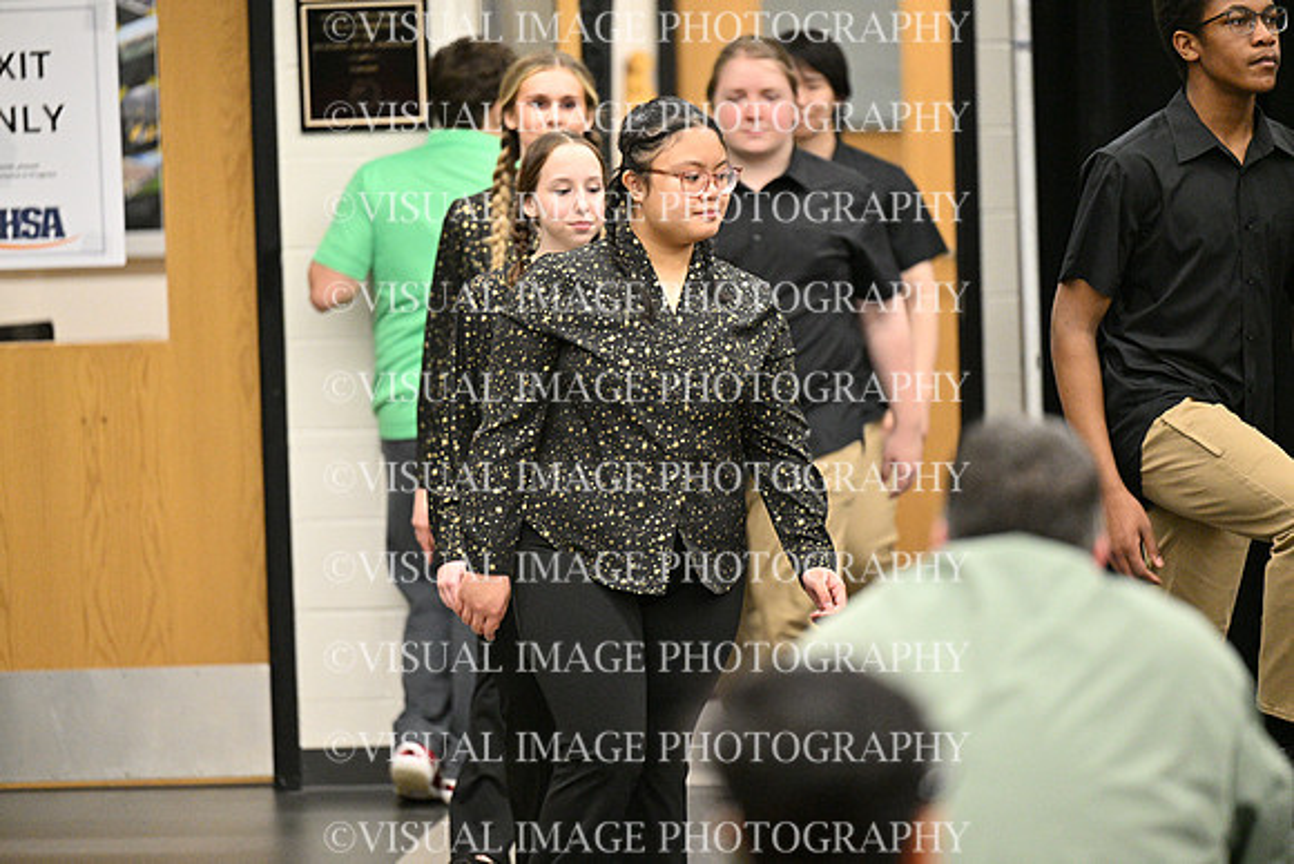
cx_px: 647
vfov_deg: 6.9
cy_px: 432
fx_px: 7190
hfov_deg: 10.3
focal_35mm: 200
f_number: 2.8
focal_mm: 200
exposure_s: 1/500
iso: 6400
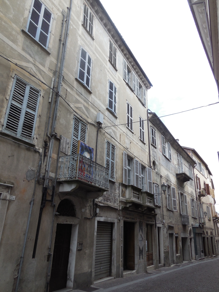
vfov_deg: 69.4
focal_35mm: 25
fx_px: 211
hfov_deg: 54.9
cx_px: 110
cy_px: 146
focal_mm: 4.5
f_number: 3.1
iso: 125
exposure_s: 1/640
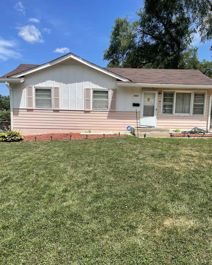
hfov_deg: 51.5
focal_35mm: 28
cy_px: 143
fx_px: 220
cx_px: 109
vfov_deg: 62.1
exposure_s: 1/3300
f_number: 1.6
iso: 32
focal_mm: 4.2
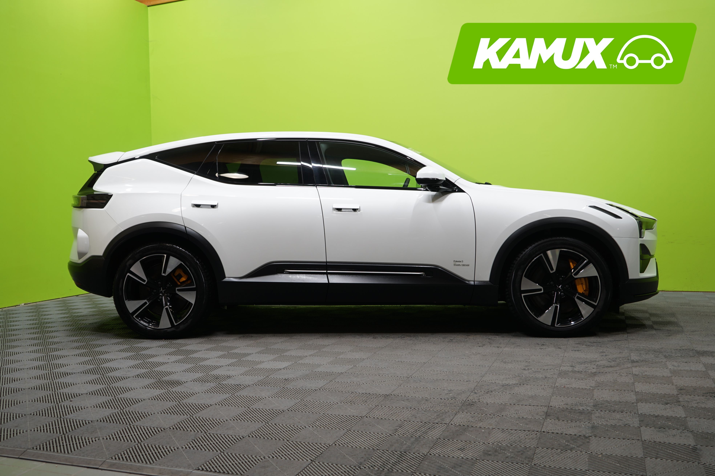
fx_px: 695
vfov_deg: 37.9
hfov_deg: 54.4
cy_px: 238
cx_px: 358
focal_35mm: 35
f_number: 4.5
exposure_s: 1/13
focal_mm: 35
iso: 100
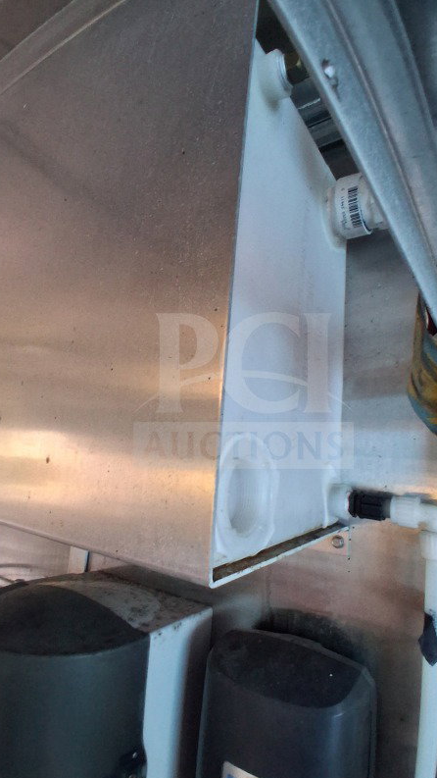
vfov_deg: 89.6
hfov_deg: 58.2
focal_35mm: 19
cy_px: 391
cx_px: 243
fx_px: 391
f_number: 2.2
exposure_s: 1/24
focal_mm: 1.4
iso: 400
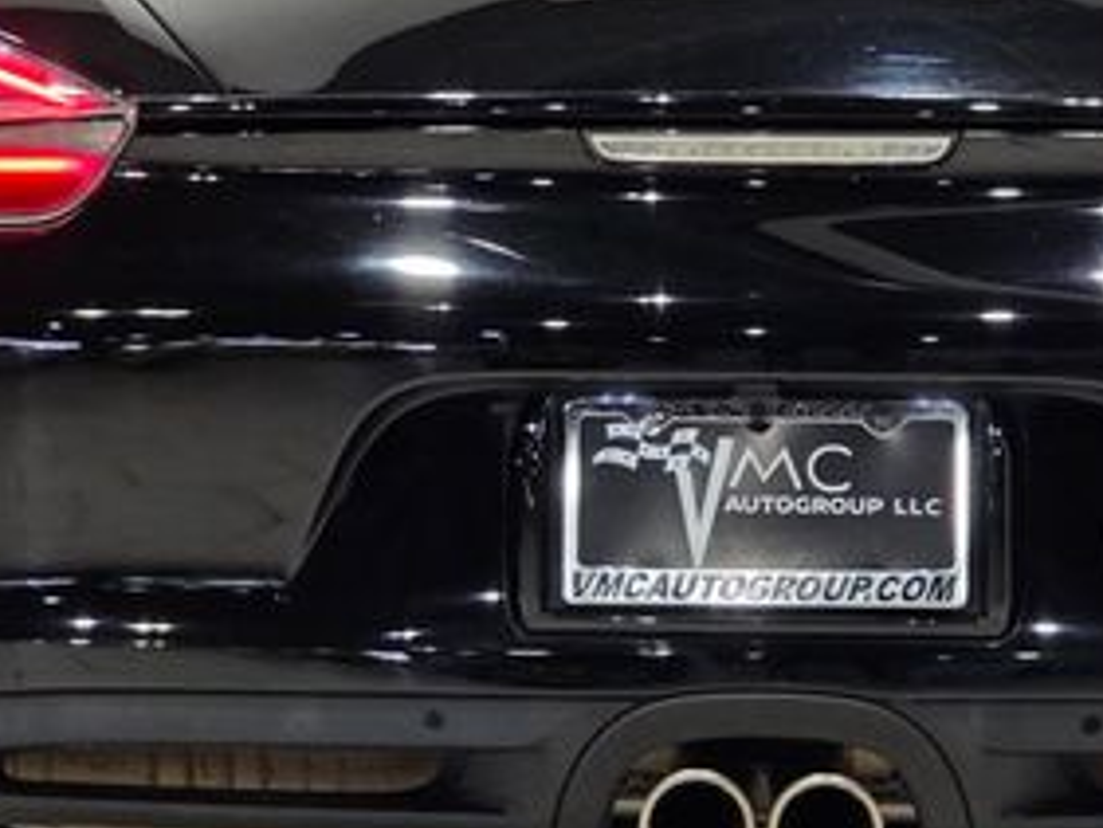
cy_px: 235
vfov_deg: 5.7
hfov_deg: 7.6
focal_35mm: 262
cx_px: 781
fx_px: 8352
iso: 400
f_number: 3.4
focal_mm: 18.6
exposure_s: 1/120
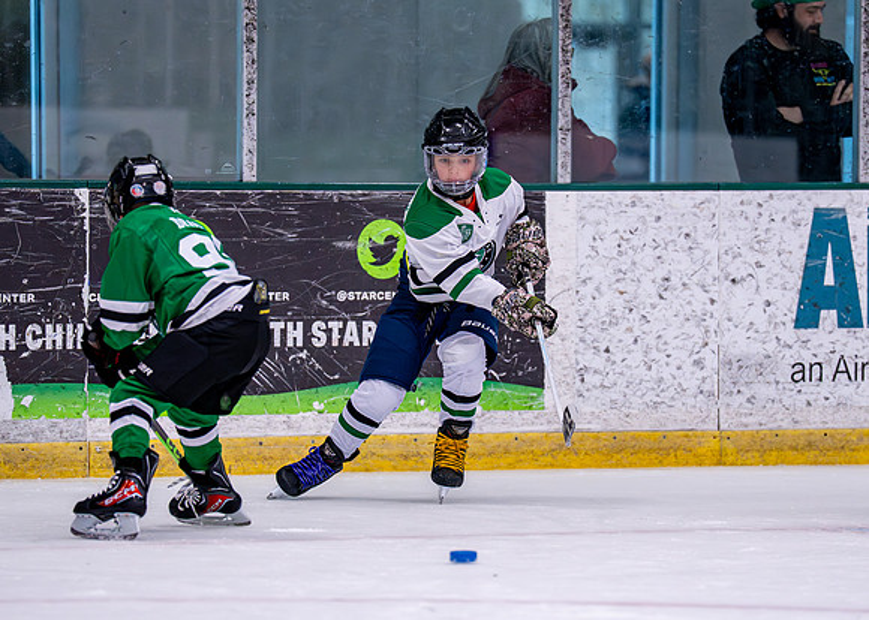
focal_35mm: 299
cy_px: 361
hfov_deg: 6.8
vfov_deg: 4.8
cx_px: 463
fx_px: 7366
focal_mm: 200
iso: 2500
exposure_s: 1/1250
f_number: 2.8
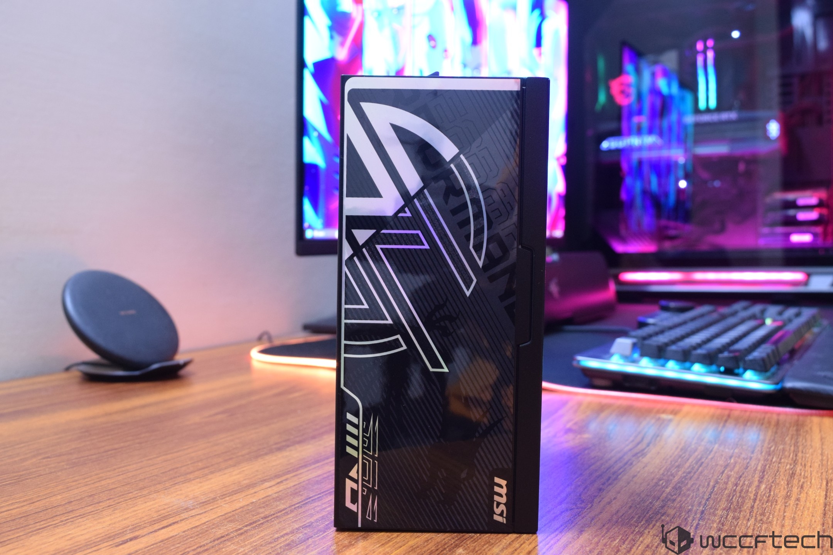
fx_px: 868
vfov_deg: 35.5
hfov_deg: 51.3
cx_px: 416
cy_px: 278
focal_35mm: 38
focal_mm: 25
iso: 1600
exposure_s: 1/8
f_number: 7.1
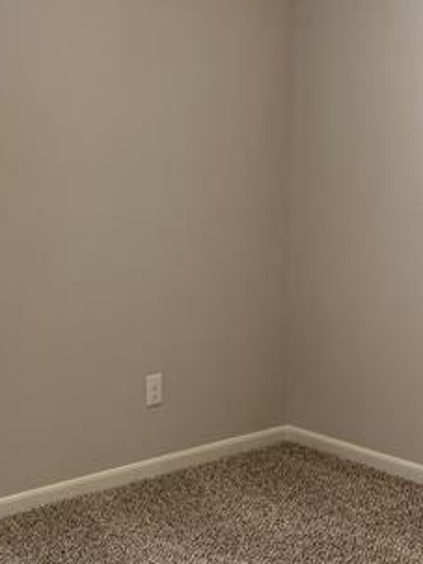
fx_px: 1076
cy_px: 251
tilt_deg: -7.2
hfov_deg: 22.2
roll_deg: +0.3
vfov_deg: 29.4
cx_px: 157
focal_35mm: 66
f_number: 1.8
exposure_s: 1/60
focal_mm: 4.25
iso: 100
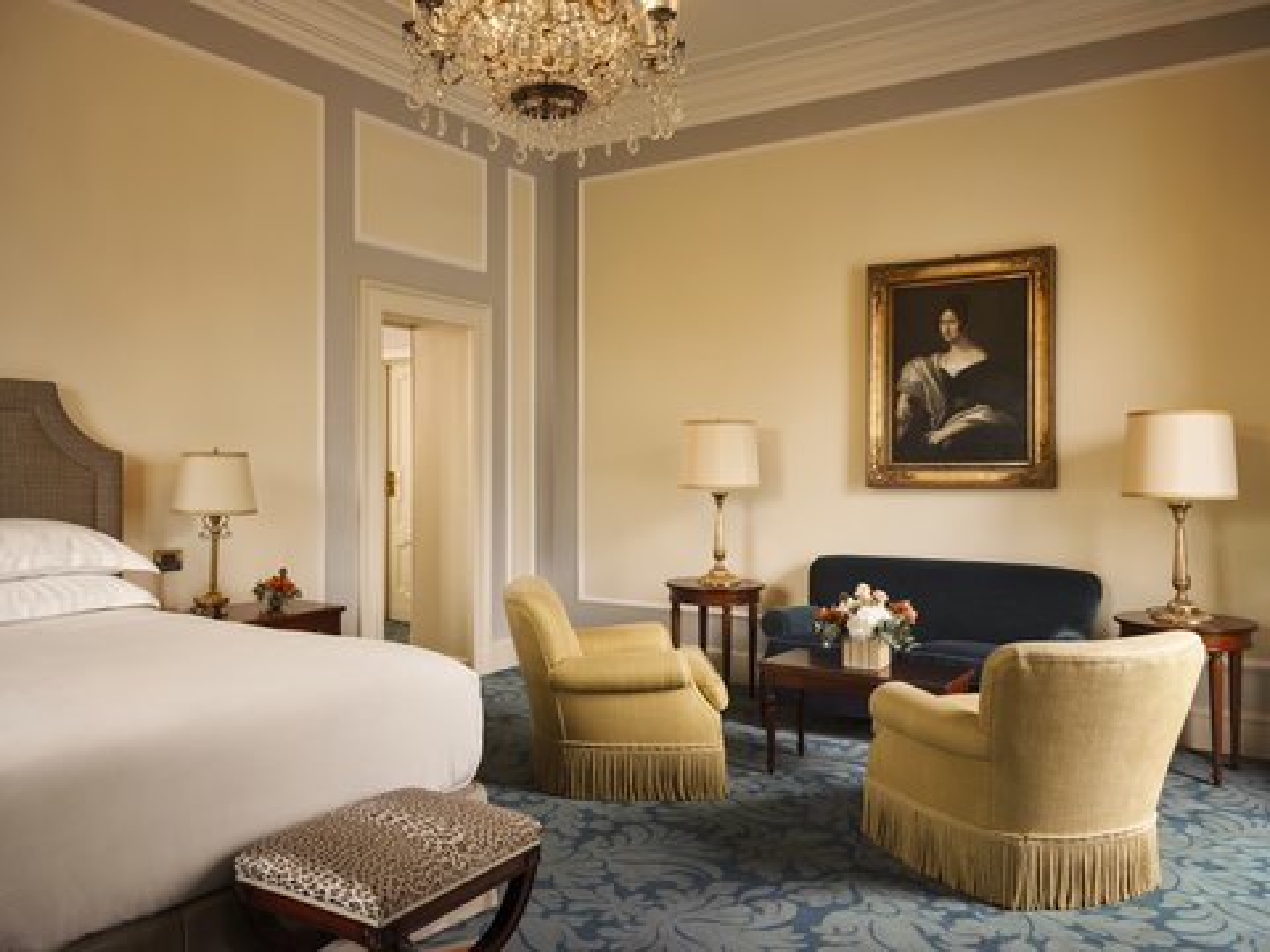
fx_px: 991
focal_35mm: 27
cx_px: 635
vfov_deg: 51.4
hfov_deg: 65.3
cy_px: 476
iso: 400
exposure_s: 1
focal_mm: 33.8
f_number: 16
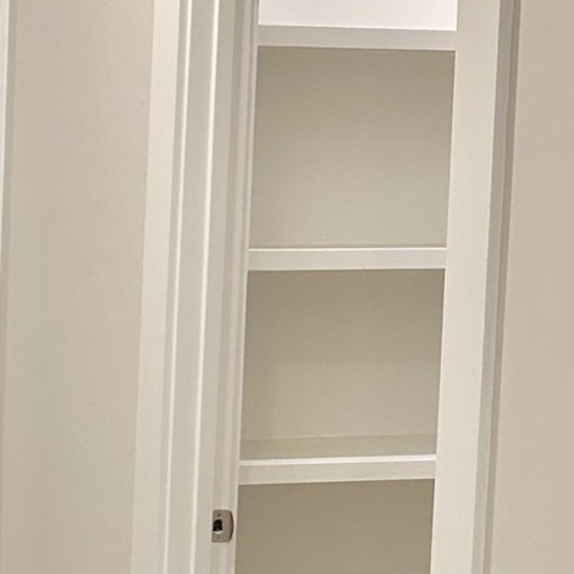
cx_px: -410
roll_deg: -0.7
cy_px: 510
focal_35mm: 104
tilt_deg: -5.7
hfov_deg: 14.9
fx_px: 1951
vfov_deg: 16.5
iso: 160
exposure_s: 1/120
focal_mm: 6.86
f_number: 1.78
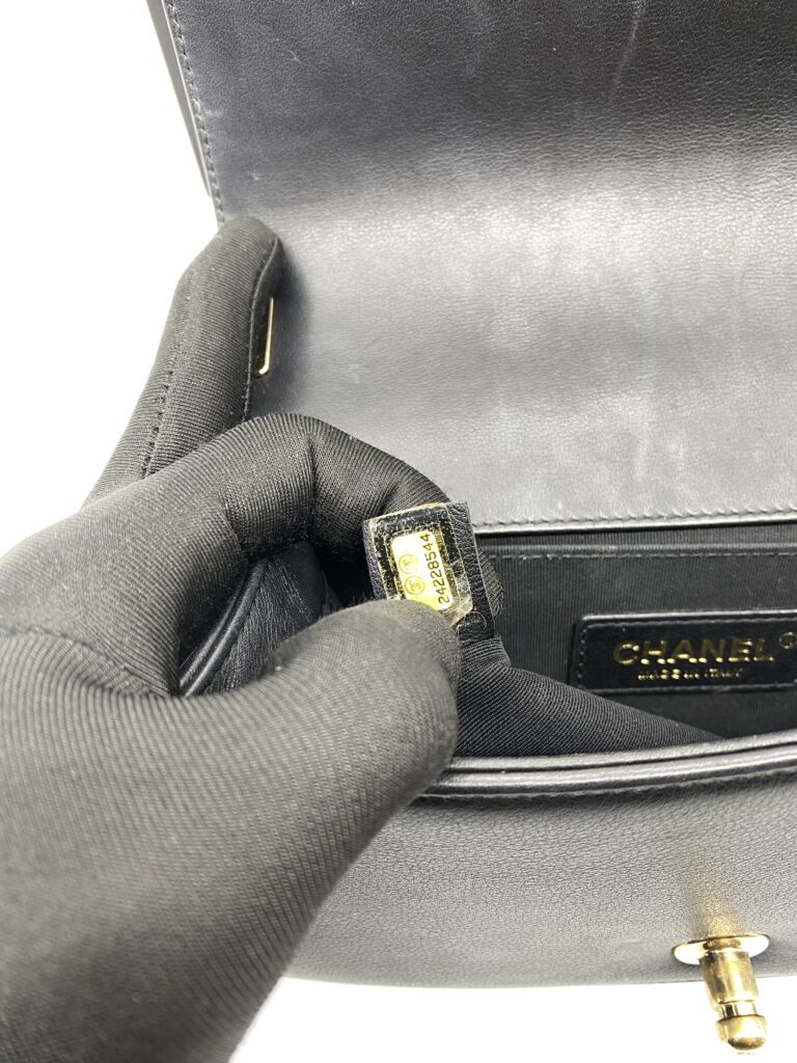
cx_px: 398
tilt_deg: -58.3
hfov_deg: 54.9
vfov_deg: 69.4
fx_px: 767
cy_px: 532
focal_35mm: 25
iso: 125
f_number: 1.8
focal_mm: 4.25
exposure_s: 1/50
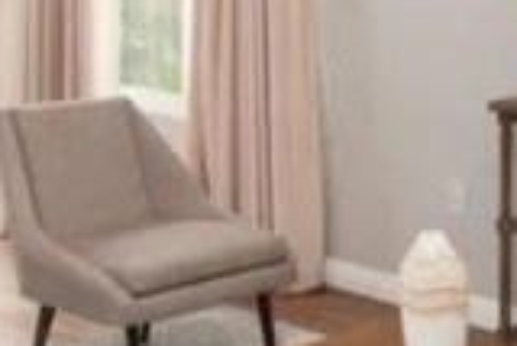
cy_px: 74
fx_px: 1207
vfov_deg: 16.2
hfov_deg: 24.2
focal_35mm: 84
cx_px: 258
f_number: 16
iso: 400
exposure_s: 1/2.5
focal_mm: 16
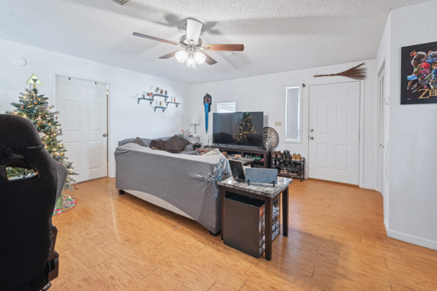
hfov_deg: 100.4
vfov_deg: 77.3
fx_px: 182
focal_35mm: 15
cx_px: 224
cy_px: 149
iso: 400
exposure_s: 1/6
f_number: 9
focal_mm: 14
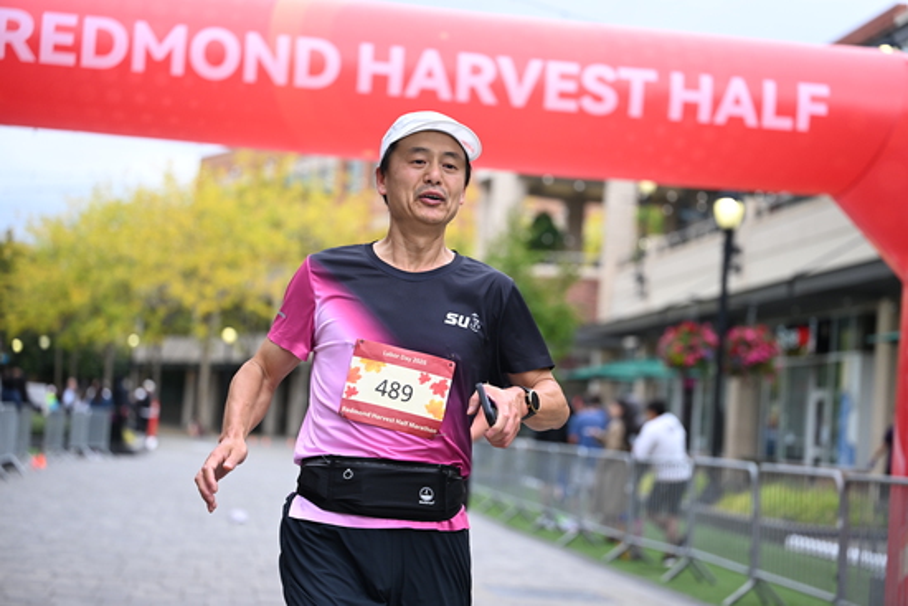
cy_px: 303
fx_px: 1766
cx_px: 454
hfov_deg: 28.8
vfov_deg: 19.5
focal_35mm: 70
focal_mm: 70
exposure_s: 1/2000
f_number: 2.8
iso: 640
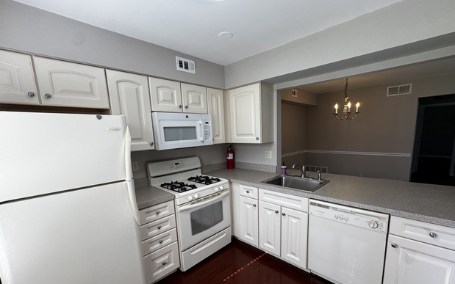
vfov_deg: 70.8
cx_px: 233
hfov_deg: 97.8
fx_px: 198
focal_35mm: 16
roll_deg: +2.6
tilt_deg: -10.8
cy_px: 165
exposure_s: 1/120
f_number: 2.2
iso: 50
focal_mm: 2.22
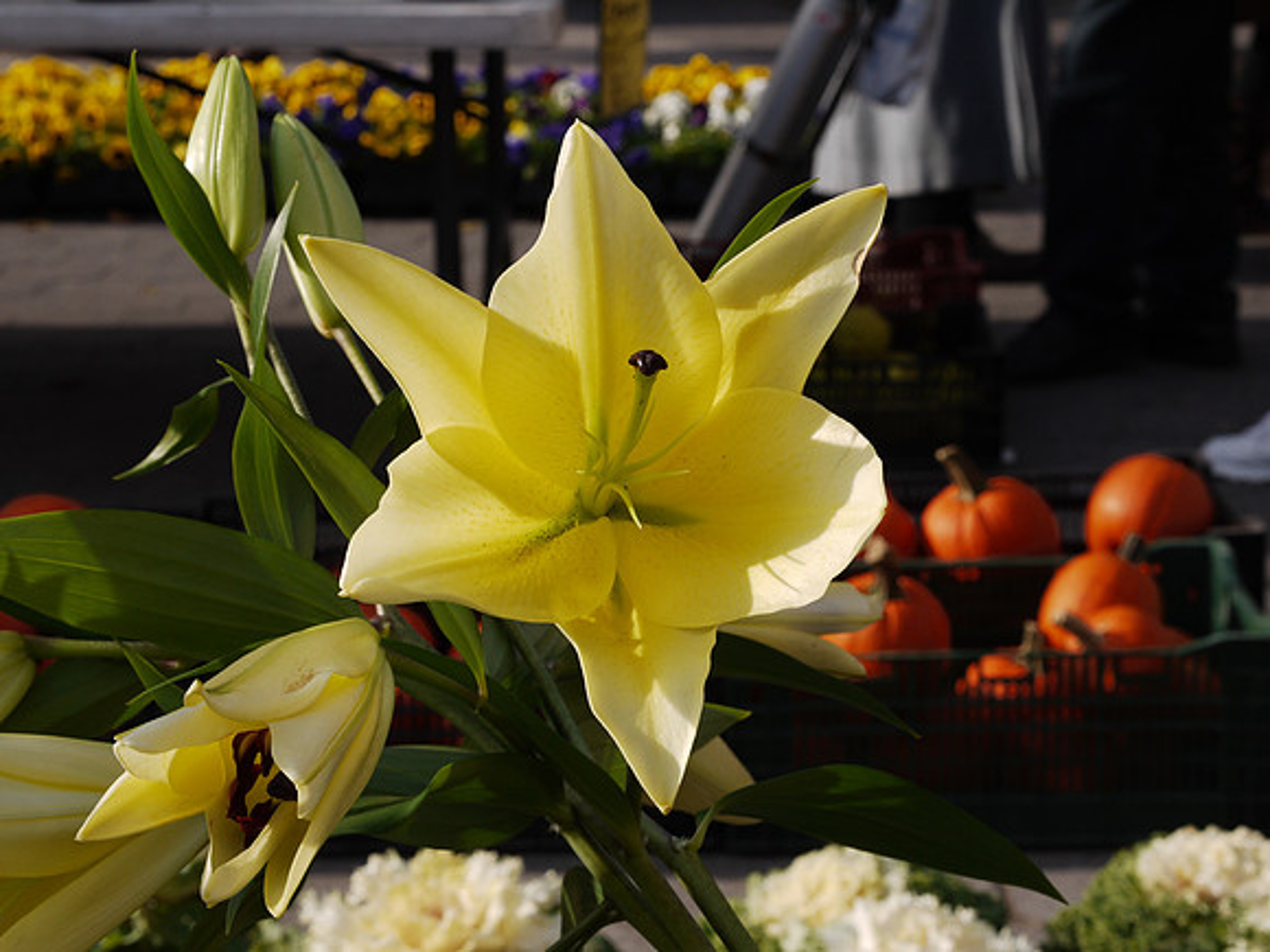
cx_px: 635
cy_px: 476
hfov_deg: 21.8
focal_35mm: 90
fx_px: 3302
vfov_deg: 16.4
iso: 100
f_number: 11
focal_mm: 45
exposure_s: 1/125
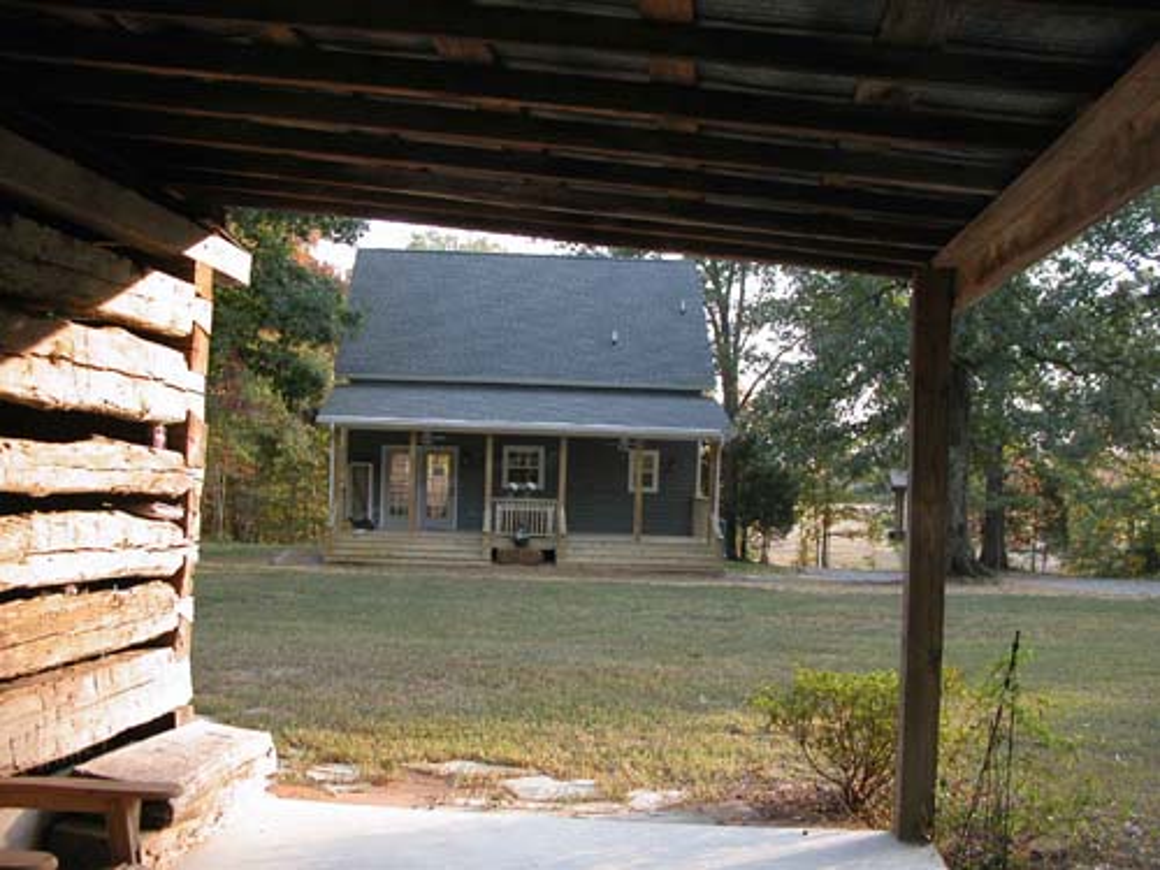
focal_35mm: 34
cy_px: 435
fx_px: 1139
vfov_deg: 41.8
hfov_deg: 54.0
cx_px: 580
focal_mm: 8.9
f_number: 3.2
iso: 100
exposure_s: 1/65
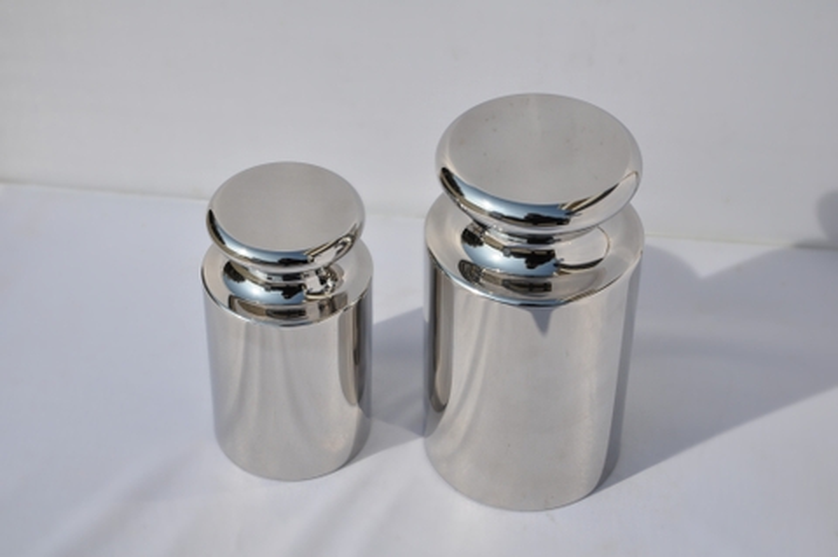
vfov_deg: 18.1
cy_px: 278
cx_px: 419
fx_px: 1744
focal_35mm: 75
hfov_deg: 27.0
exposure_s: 1/1000
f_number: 8
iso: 200
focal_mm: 50
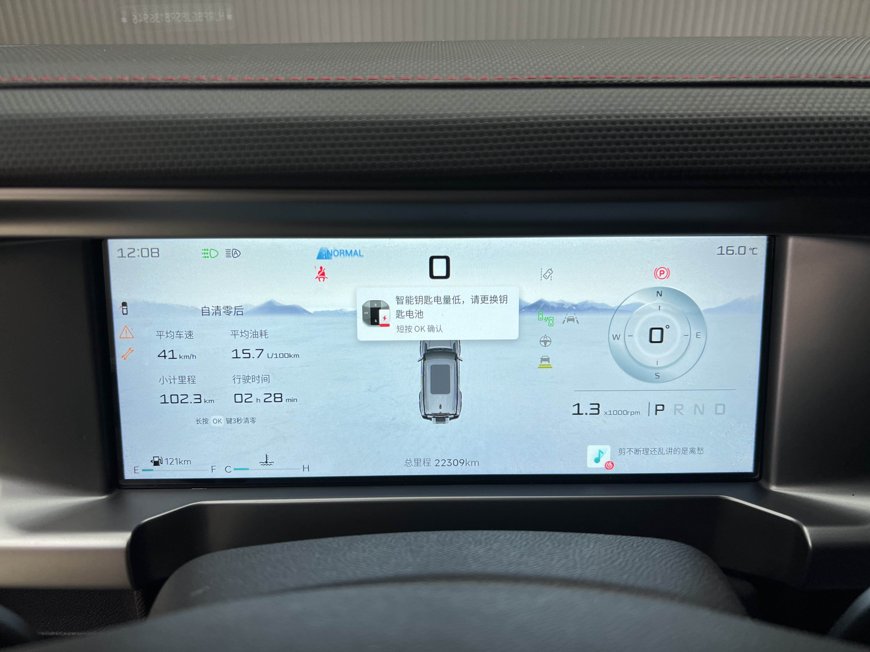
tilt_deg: -25.6
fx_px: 653
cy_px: 326
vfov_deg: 53.1
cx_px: 435
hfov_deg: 67.3
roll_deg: +0.8
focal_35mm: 26
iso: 40
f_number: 1.5
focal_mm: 5.7
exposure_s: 1/159
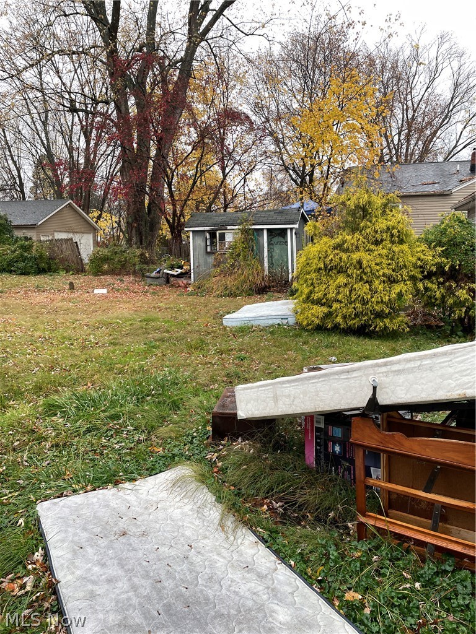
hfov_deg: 53.1
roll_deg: -1.3
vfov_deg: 67.3
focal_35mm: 26
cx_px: 238
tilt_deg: -9.4
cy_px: 317
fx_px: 477
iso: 32
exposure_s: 1/197
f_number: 1.6
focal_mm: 4.2
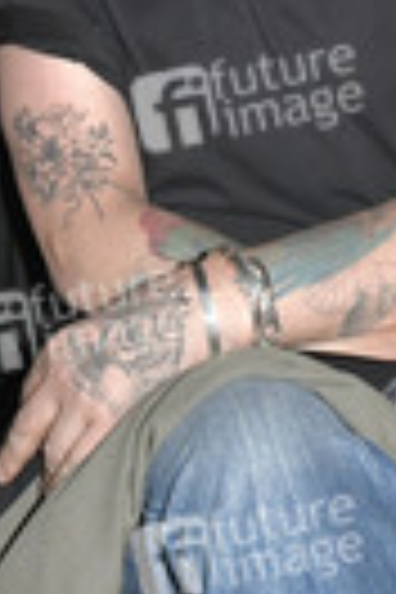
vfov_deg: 17.6
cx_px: 128
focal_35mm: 113
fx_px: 1864
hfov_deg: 12.1
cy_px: -14
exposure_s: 1/250
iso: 1600
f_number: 8
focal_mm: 28
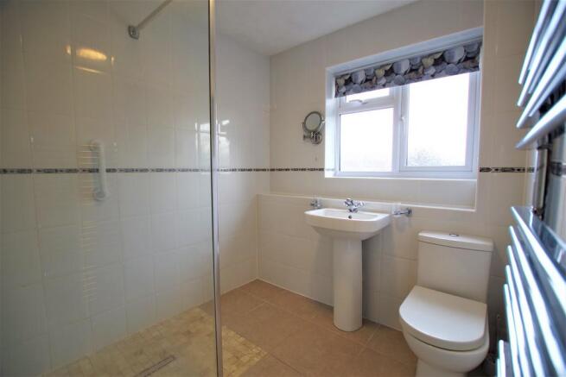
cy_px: 188
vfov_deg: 77.4
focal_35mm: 15
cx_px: 283
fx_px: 236
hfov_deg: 100.4
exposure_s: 1/50
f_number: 4
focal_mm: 10
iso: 200
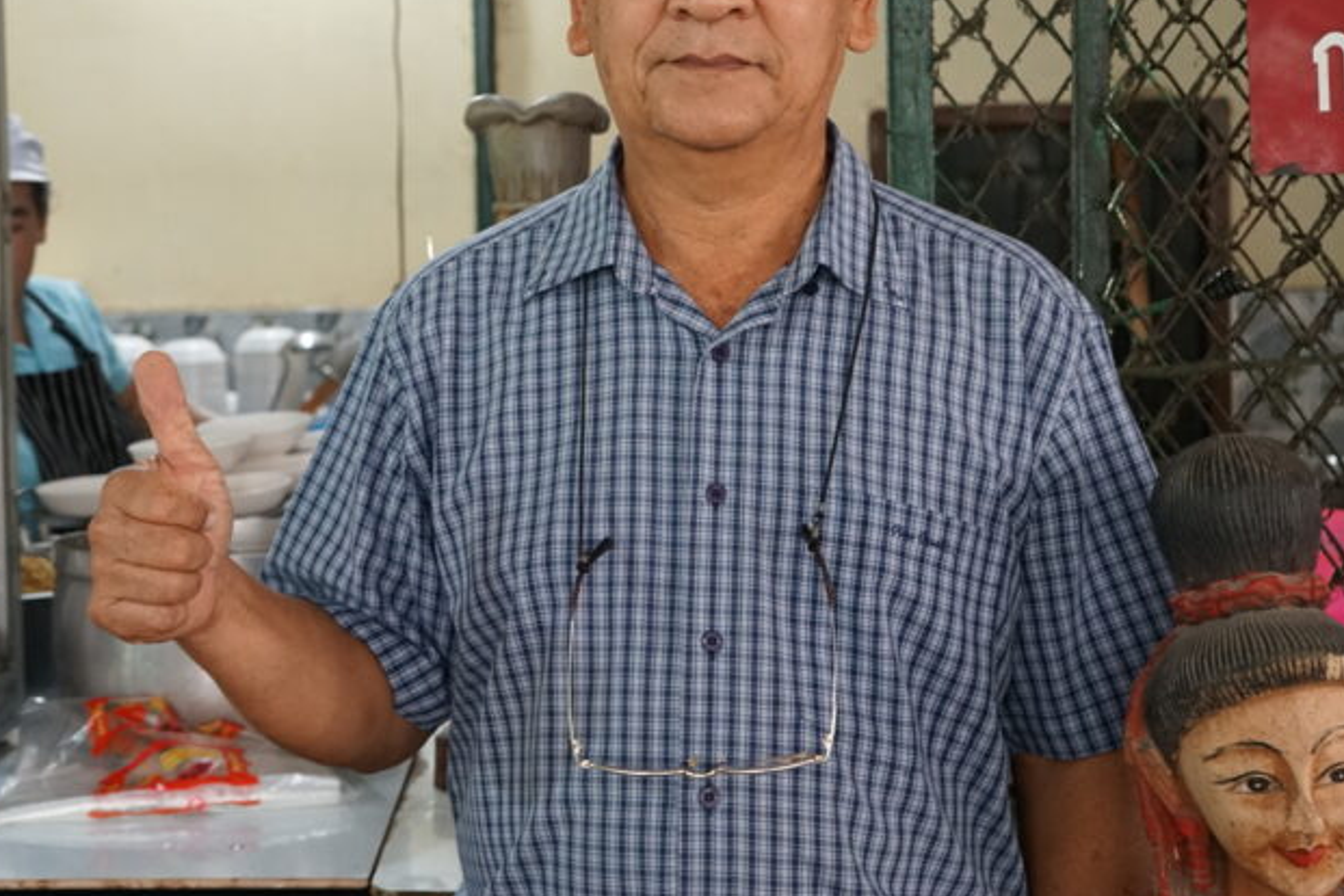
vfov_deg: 22.2
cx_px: 489
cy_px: 345
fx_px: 2277
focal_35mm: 61
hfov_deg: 32.7
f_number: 5.6
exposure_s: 1/50
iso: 2000
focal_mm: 37
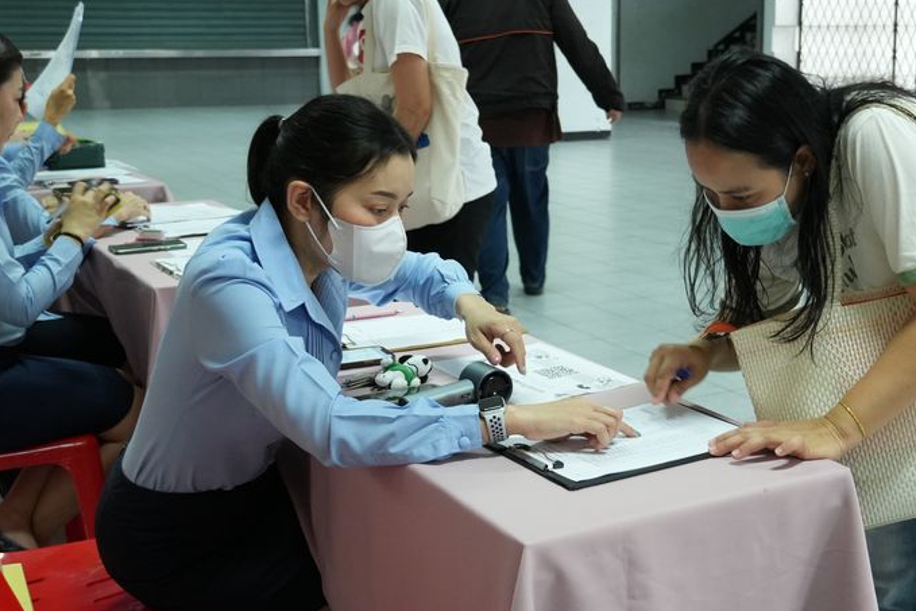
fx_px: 1349
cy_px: 316
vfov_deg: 25.5
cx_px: 629
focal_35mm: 53
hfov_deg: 37.0
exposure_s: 1/40
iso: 1600
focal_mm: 24
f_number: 4
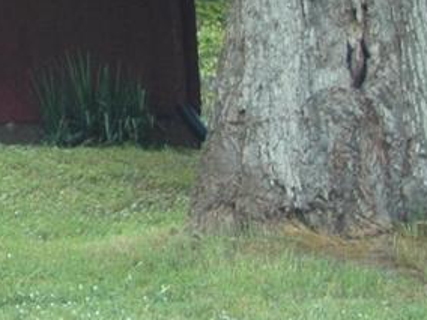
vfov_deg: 6.0
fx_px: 3071
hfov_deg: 7.4
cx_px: -659
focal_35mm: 249
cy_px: 56
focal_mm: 24
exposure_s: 1/100
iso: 200
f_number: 5
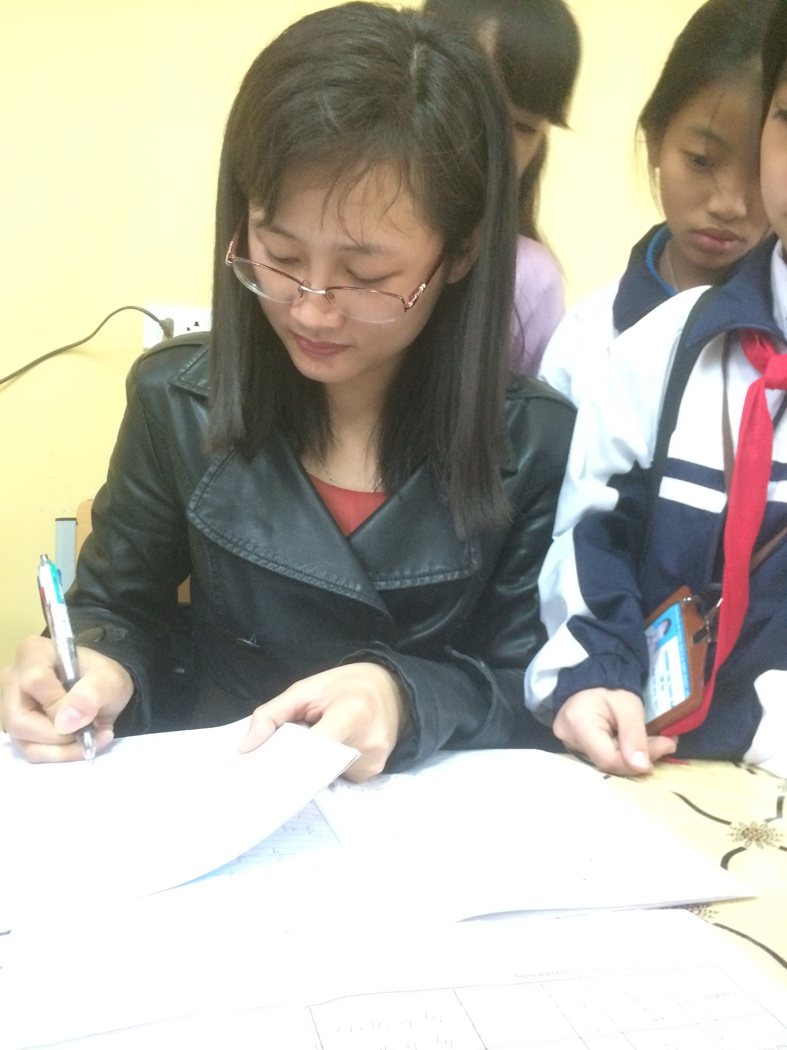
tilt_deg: -7.2
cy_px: 525
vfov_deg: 61.7
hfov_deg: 48.2
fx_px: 879
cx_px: 394
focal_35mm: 29
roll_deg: -1.8
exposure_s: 1/17
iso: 400
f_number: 2.2
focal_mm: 4.15
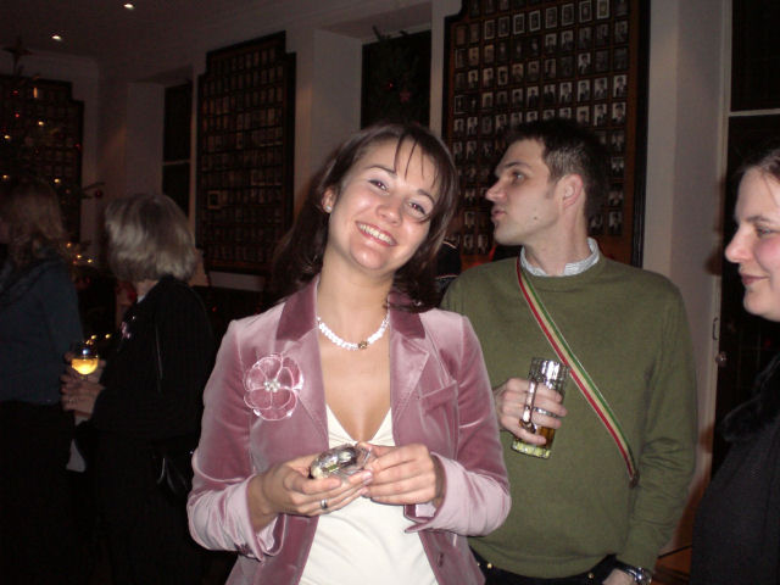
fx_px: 856
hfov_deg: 49.0
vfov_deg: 37.7
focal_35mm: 38
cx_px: 390
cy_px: 292
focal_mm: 6.3
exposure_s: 1/60
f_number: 3.1
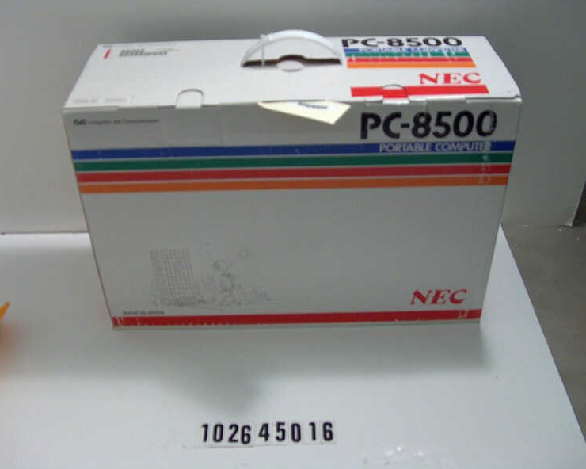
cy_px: 234
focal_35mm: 39
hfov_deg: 46.8
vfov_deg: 38.2
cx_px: 301
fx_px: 676
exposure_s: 1/74.6
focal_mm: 7.6
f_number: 2.8
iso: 200
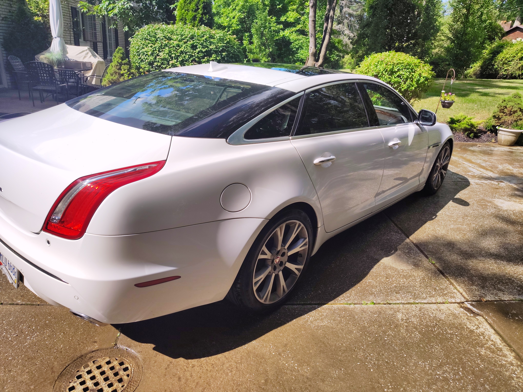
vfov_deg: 56.8
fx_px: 363
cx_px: 262
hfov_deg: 71.6
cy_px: 196
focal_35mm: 24
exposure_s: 1/1230
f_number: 1.8
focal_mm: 5.56
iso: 100
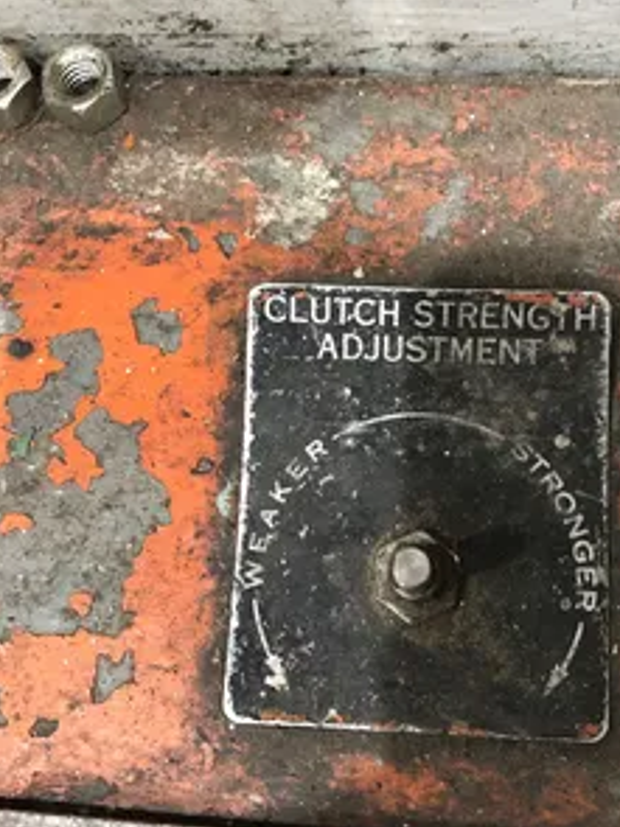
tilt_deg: -75.0
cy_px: 446
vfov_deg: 48.9
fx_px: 908
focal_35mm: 38
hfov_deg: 37.6
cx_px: 368
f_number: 1.8
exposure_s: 1/15
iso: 80
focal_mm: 4
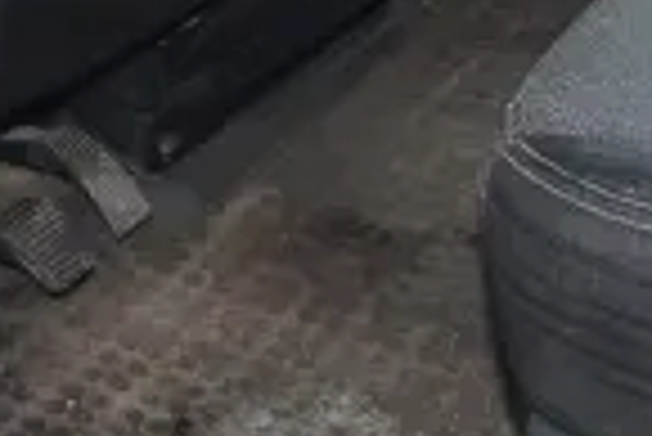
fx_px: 2157
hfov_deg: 17.2
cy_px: -445
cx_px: 387
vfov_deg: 10.6
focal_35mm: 119
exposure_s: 1/100
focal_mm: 18
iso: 100
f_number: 5.6
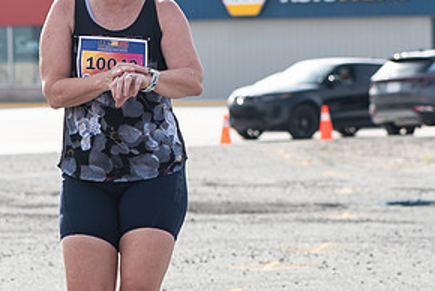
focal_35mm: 237
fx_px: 2867
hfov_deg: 8.7
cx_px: 105
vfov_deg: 5.8
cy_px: 79
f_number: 4.5
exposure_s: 1/1600
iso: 250
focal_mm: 70
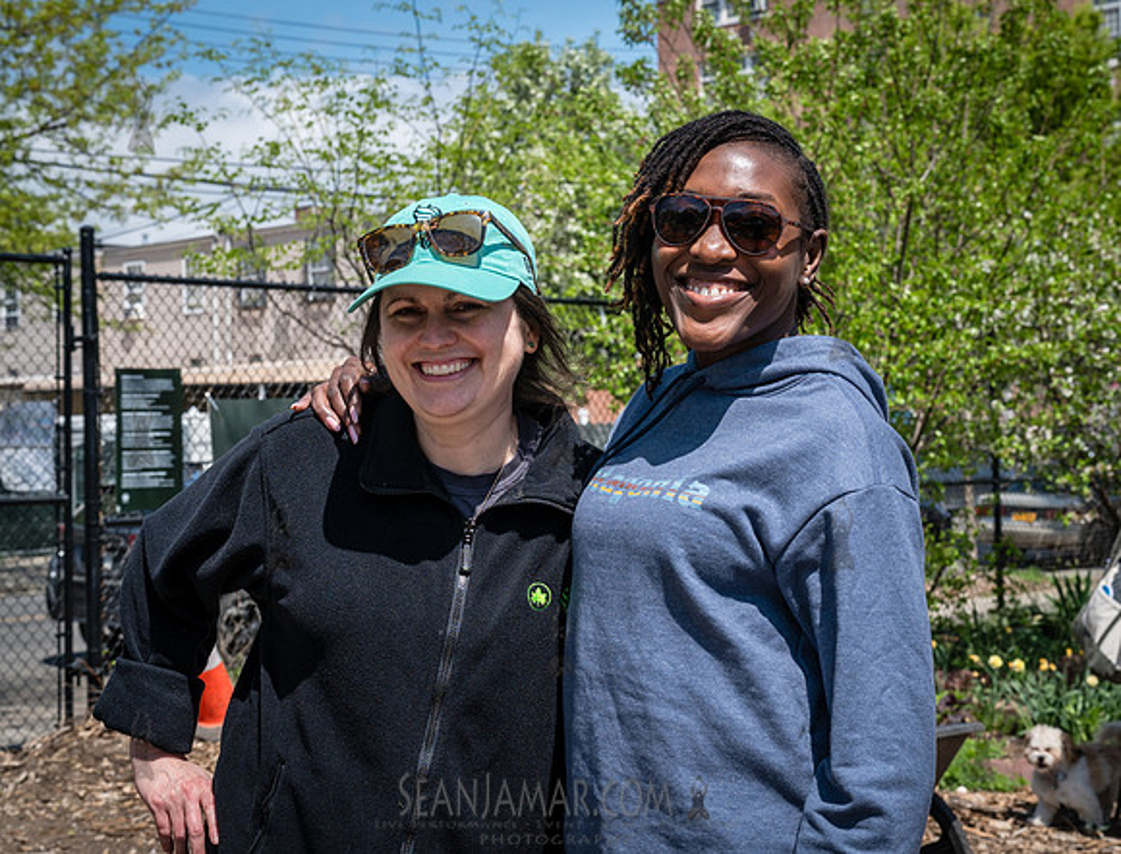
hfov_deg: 32.6
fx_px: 1915
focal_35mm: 59
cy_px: 386
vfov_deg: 25.1
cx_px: 584
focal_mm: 49
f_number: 8
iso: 500
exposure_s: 1/800
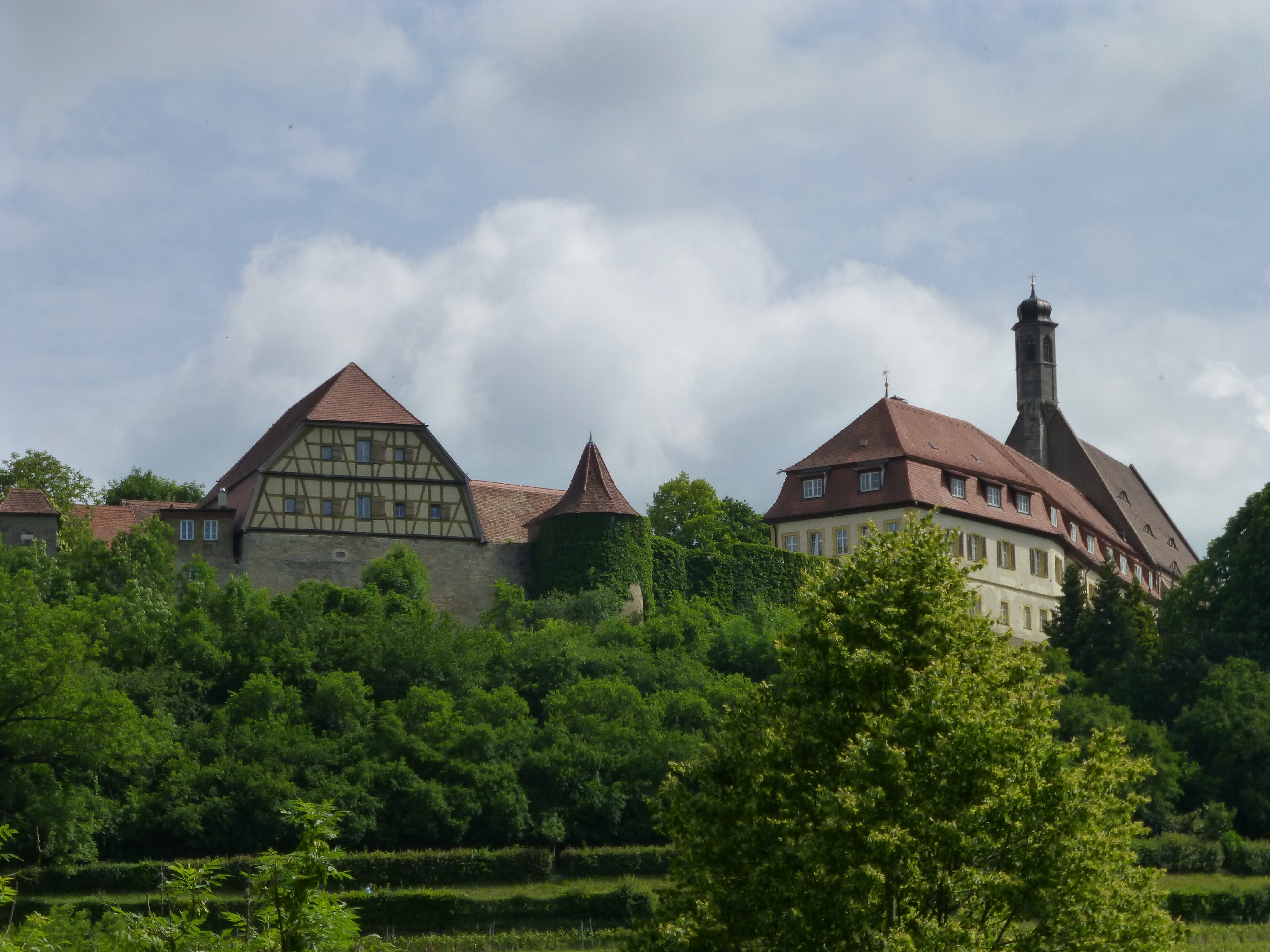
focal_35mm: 129
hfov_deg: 15.3
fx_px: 4733
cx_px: 635
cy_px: 476
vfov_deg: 11.5
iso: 160
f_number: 5.4
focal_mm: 23.1
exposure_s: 1/1300
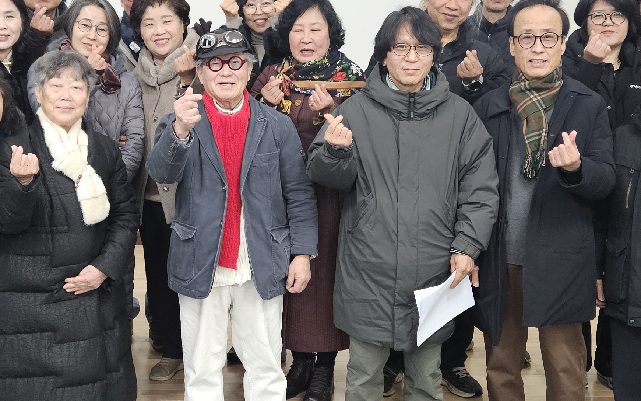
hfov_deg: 36.2
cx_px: 266
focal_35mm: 56
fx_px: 978
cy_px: 157
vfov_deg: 23.1
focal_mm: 5.4
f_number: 1.8
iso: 500
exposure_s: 1/120
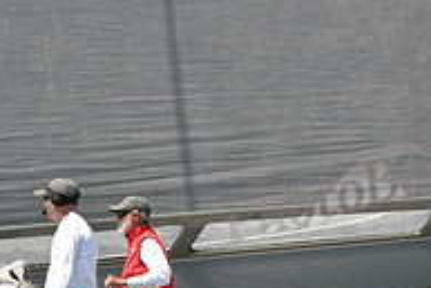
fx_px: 2947
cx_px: 108
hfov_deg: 8.4
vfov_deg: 5.5
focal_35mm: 246
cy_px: 540
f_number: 8
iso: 250
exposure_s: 1/800
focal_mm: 82
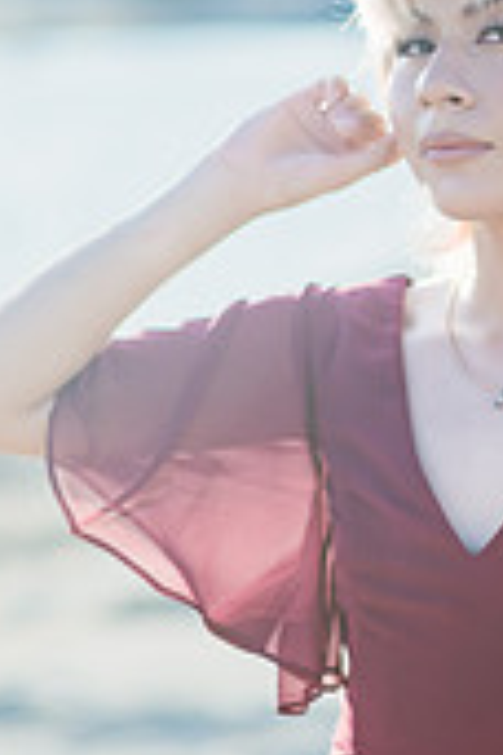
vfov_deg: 13.4
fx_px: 3206
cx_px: 468
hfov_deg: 8.9
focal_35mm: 153
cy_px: 459
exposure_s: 1/8000
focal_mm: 58
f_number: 1.4
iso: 100
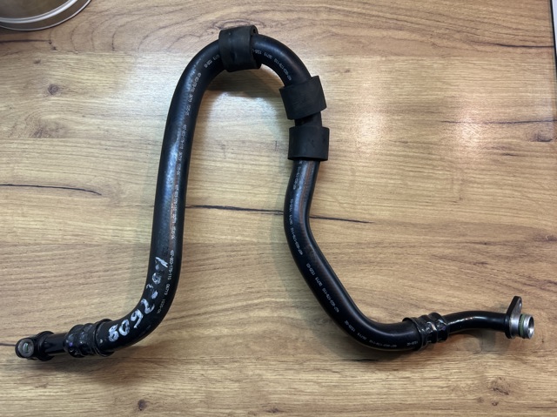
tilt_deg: -83.3
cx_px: 278
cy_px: 208
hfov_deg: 67.3
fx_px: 418
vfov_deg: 53.0
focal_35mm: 26
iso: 100
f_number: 1.5
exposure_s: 1/100
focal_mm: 5.7
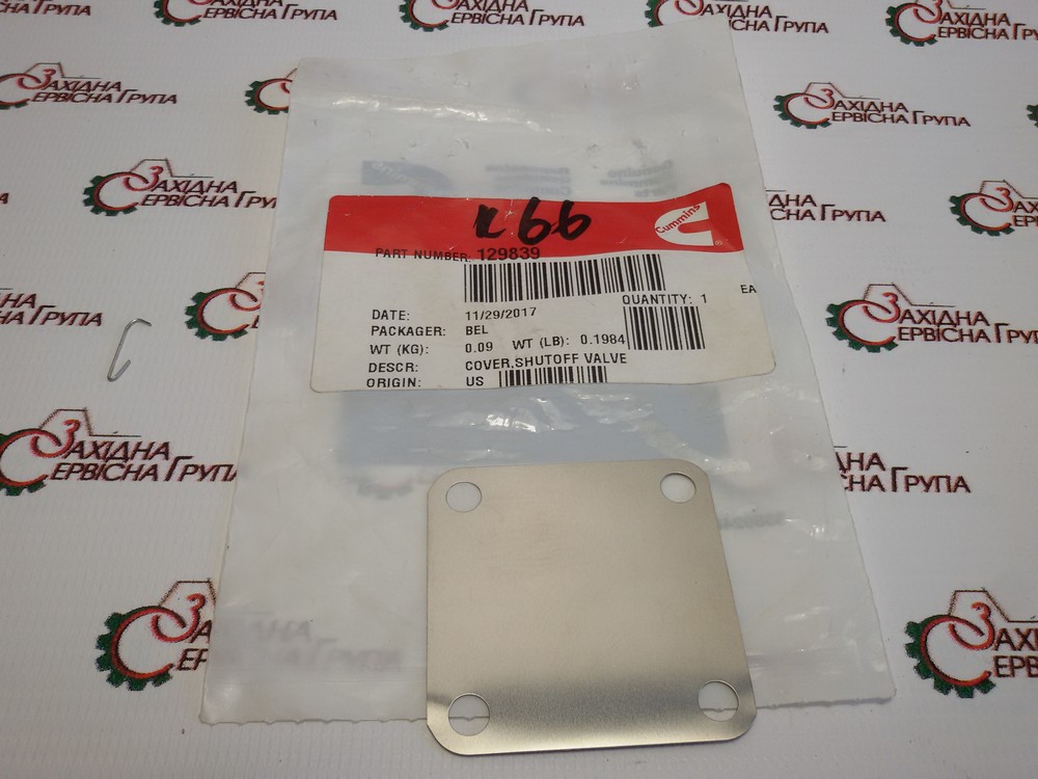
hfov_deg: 58.4
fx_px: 930
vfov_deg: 45.4
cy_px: 390
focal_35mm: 31
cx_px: 519
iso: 40
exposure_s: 1/100
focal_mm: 2.93
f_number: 2.4
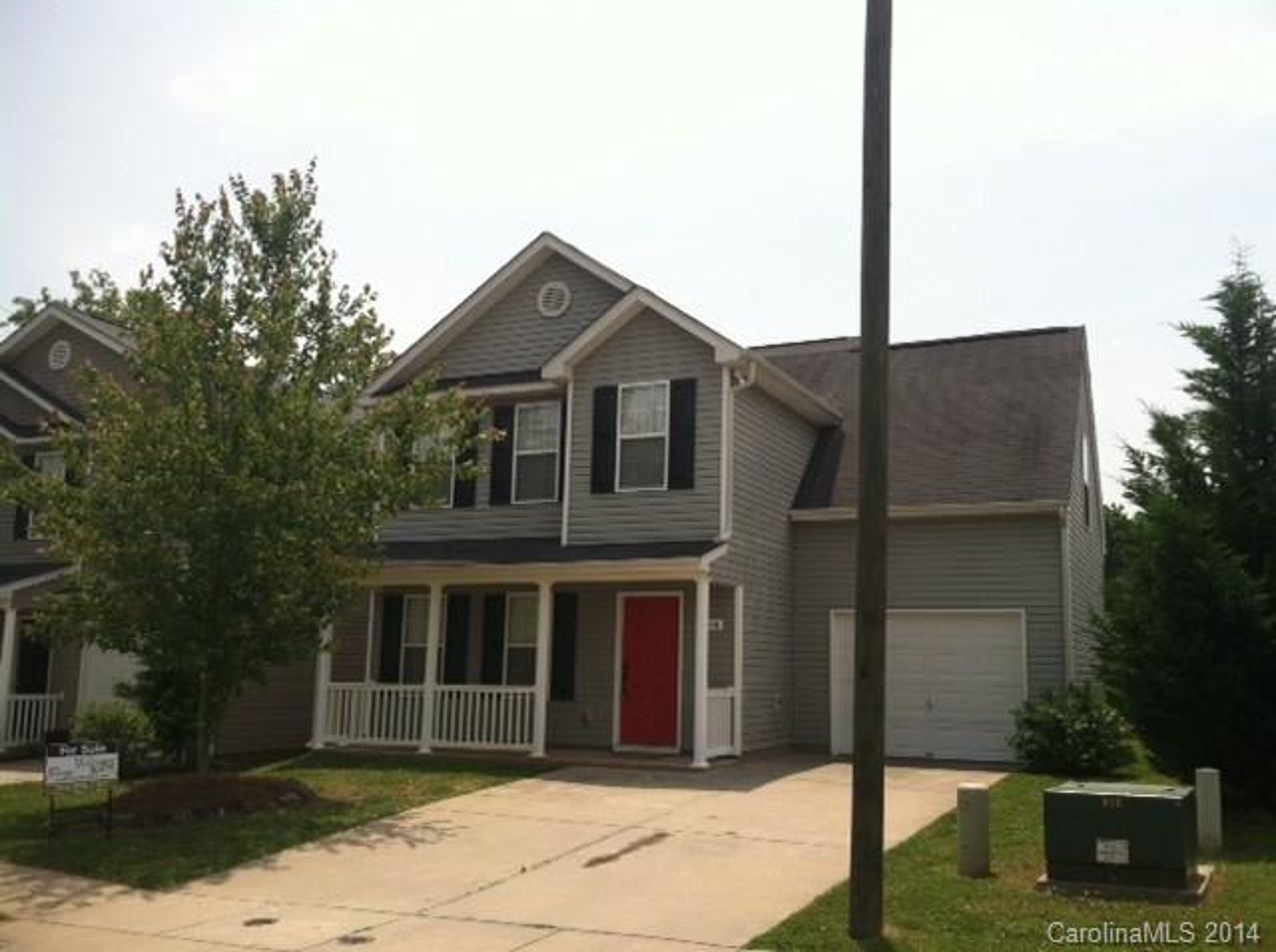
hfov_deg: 52.7
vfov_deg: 40.6
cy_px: 476
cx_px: 638
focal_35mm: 35
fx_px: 1288
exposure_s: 1/1250
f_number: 2.8
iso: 80
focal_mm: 3.85
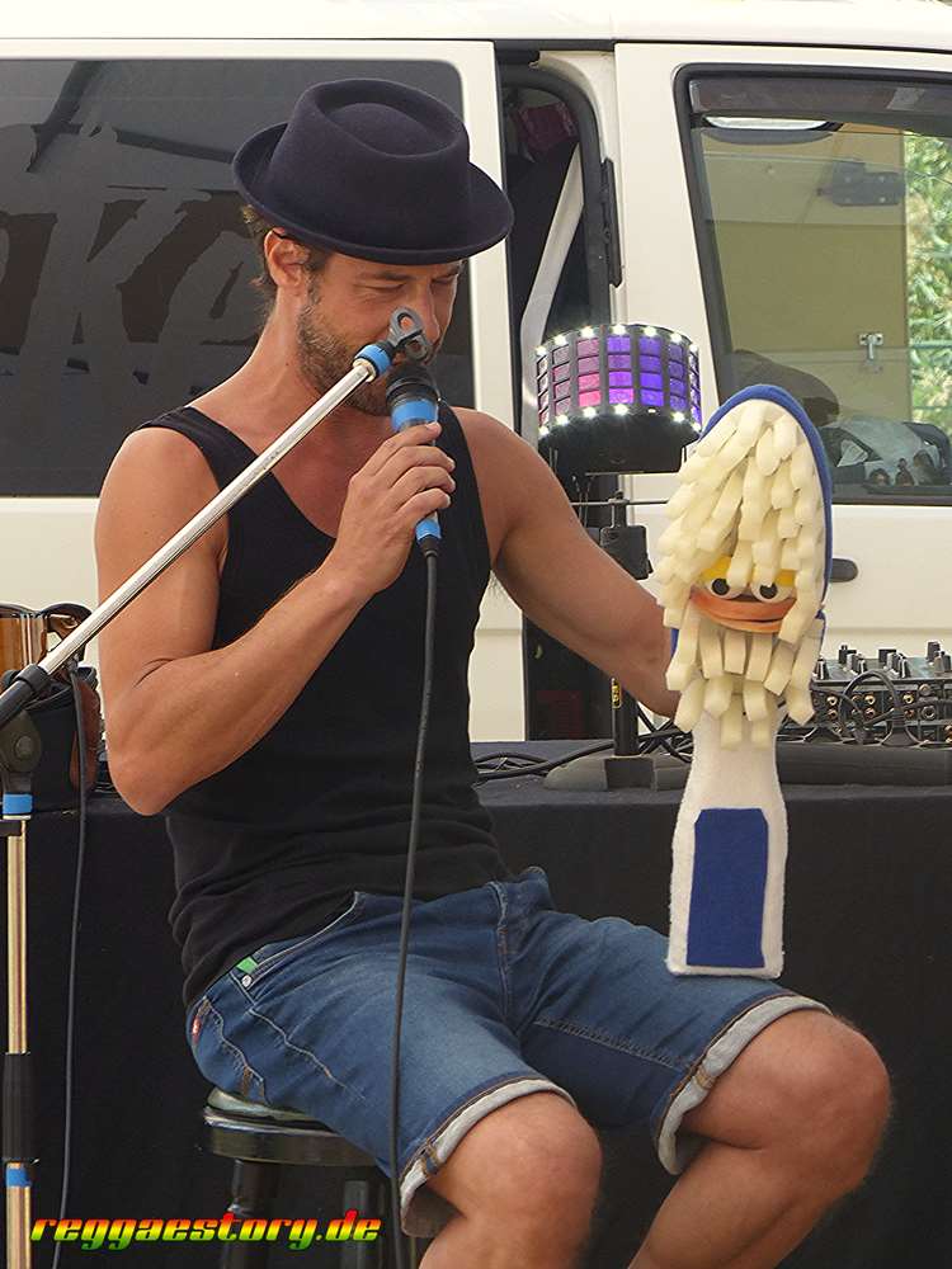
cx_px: 476
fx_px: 7260
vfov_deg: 10.0
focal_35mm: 198
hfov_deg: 7.5
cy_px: 634
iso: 100
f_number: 4
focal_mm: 35.6
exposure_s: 1/200
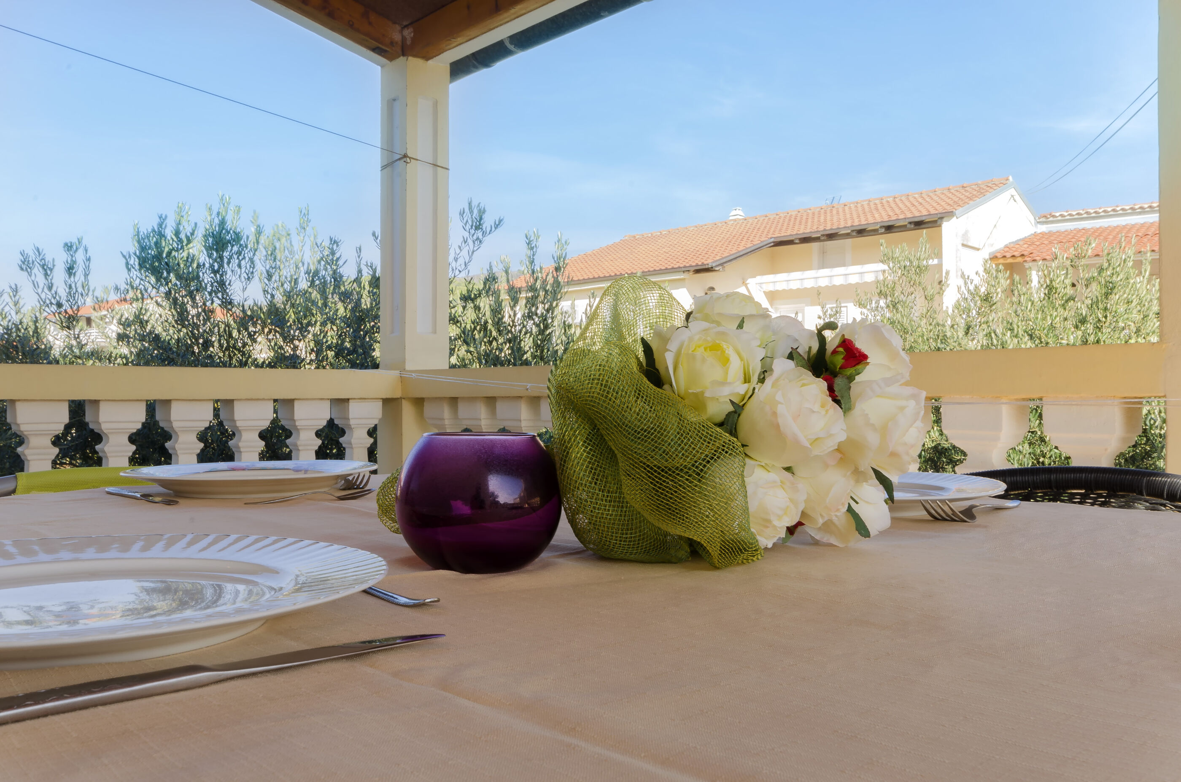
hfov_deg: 62.0
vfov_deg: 43.4
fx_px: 982
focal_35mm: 30
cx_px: 590
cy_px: 391
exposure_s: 1/10
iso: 100
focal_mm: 20
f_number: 18
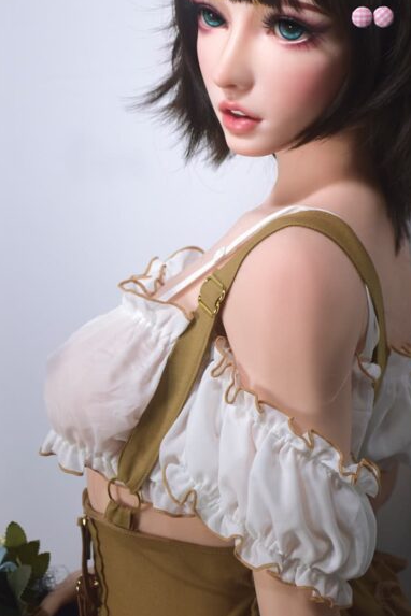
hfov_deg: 15.5
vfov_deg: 23.0
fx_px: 1507
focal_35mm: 88
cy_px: 211
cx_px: 265
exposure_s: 1/60
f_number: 4.5
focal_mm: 42
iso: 400
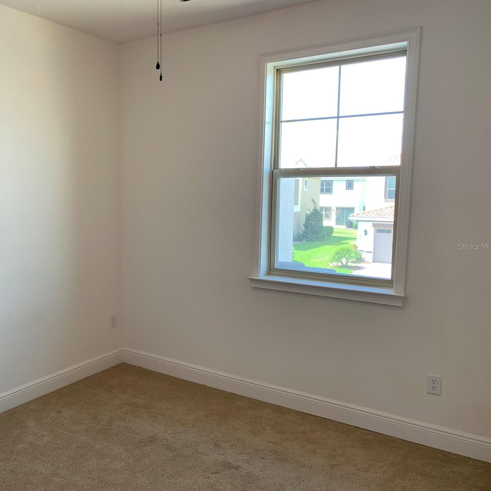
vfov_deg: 52.5
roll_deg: -0.7
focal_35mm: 31
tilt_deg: -5.6
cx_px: 166
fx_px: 497
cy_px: 246
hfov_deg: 51.6
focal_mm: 4.25
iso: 64
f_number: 1.8
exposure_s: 1/120
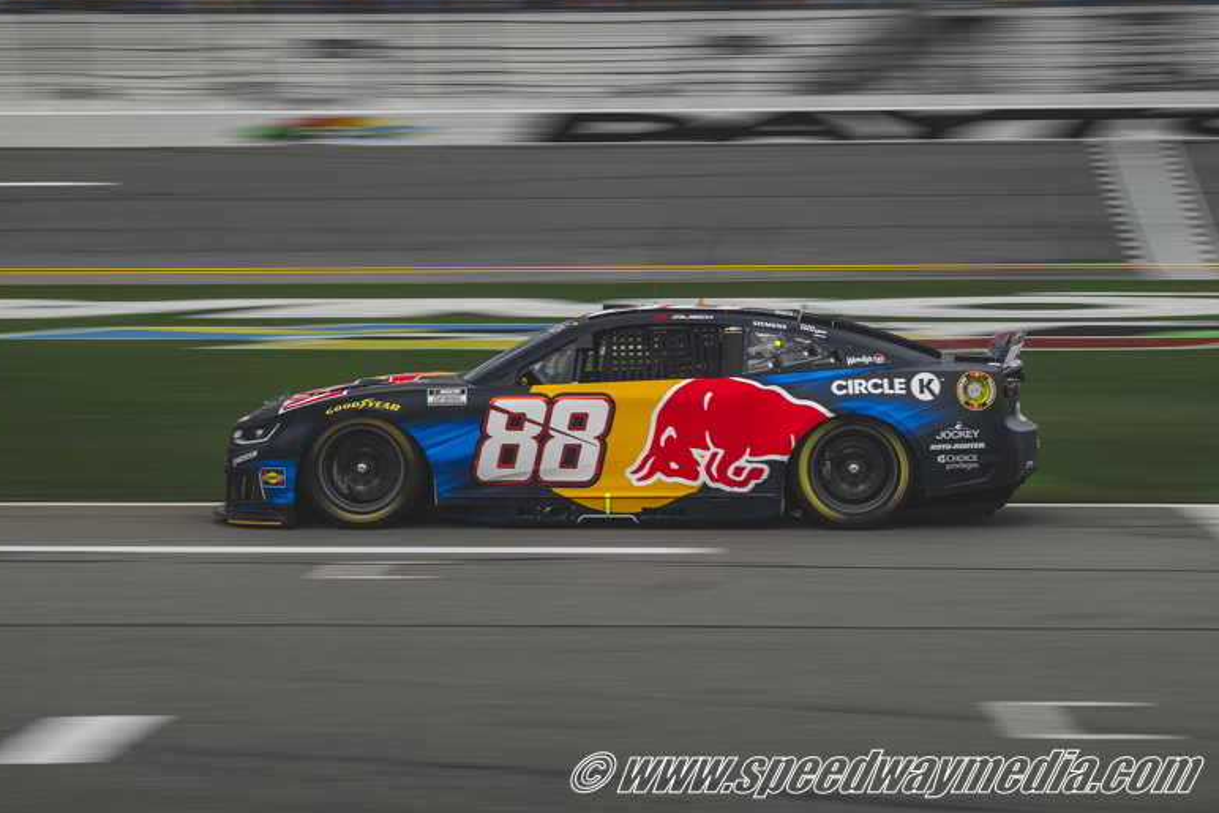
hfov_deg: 25.4
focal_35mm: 80
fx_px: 2709
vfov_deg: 17.1
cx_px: 610
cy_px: 398
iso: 100
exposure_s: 1/60
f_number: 13
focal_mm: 78
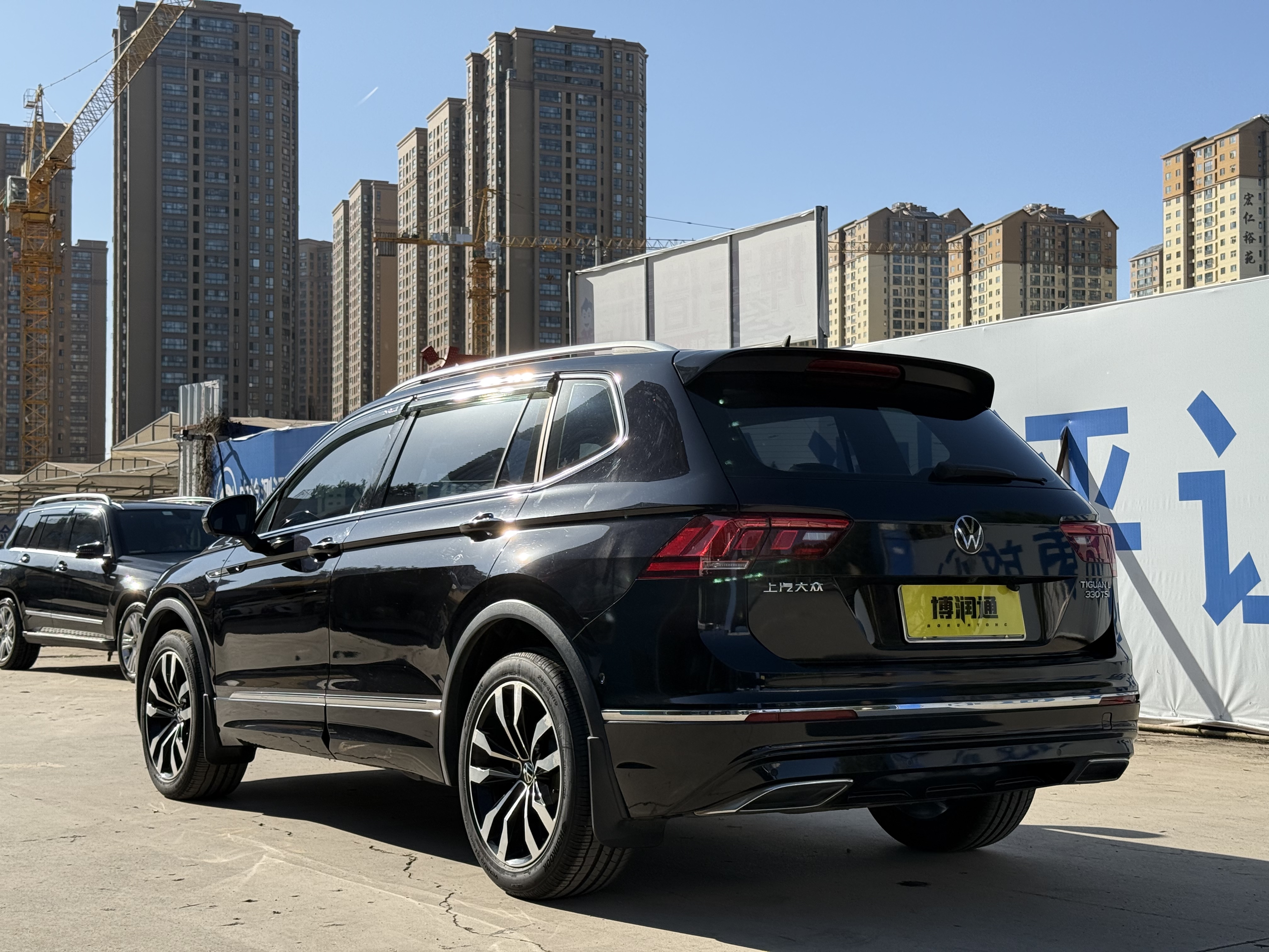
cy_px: 476
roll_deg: -0.3
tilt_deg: +2.7
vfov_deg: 30.3
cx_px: 634
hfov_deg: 39.7
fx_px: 1760
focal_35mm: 48
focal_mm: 6.76
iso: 80
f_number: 1.78
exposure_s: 1/4587
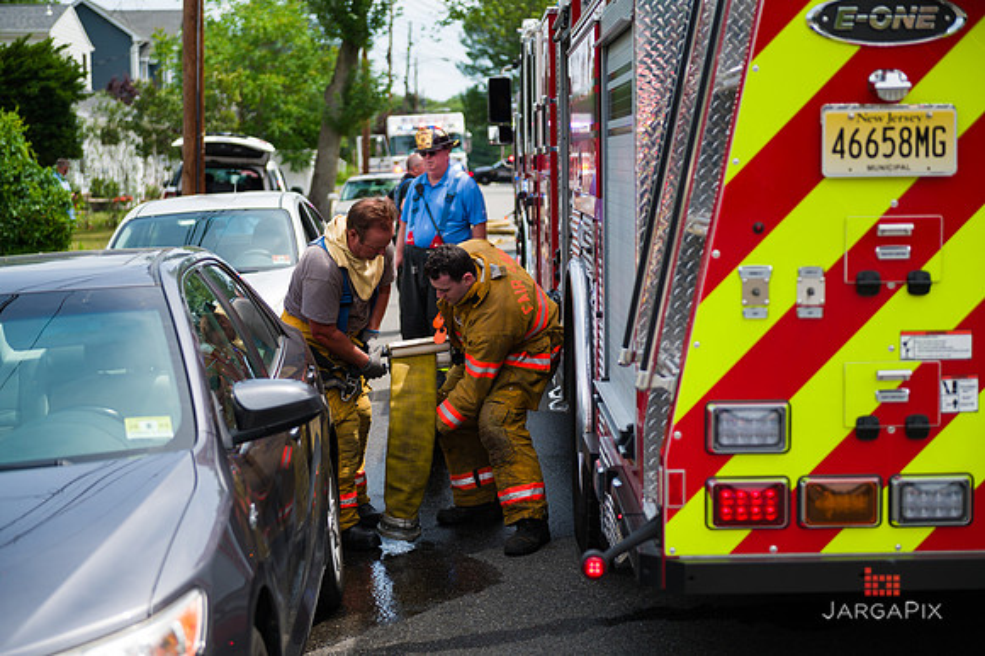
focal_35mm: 60
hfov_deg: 33.4
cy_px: 328
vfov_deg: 22.6
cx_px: 492
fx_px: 1641
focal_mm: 60
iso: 200
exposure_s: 1/2000
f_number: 3.2
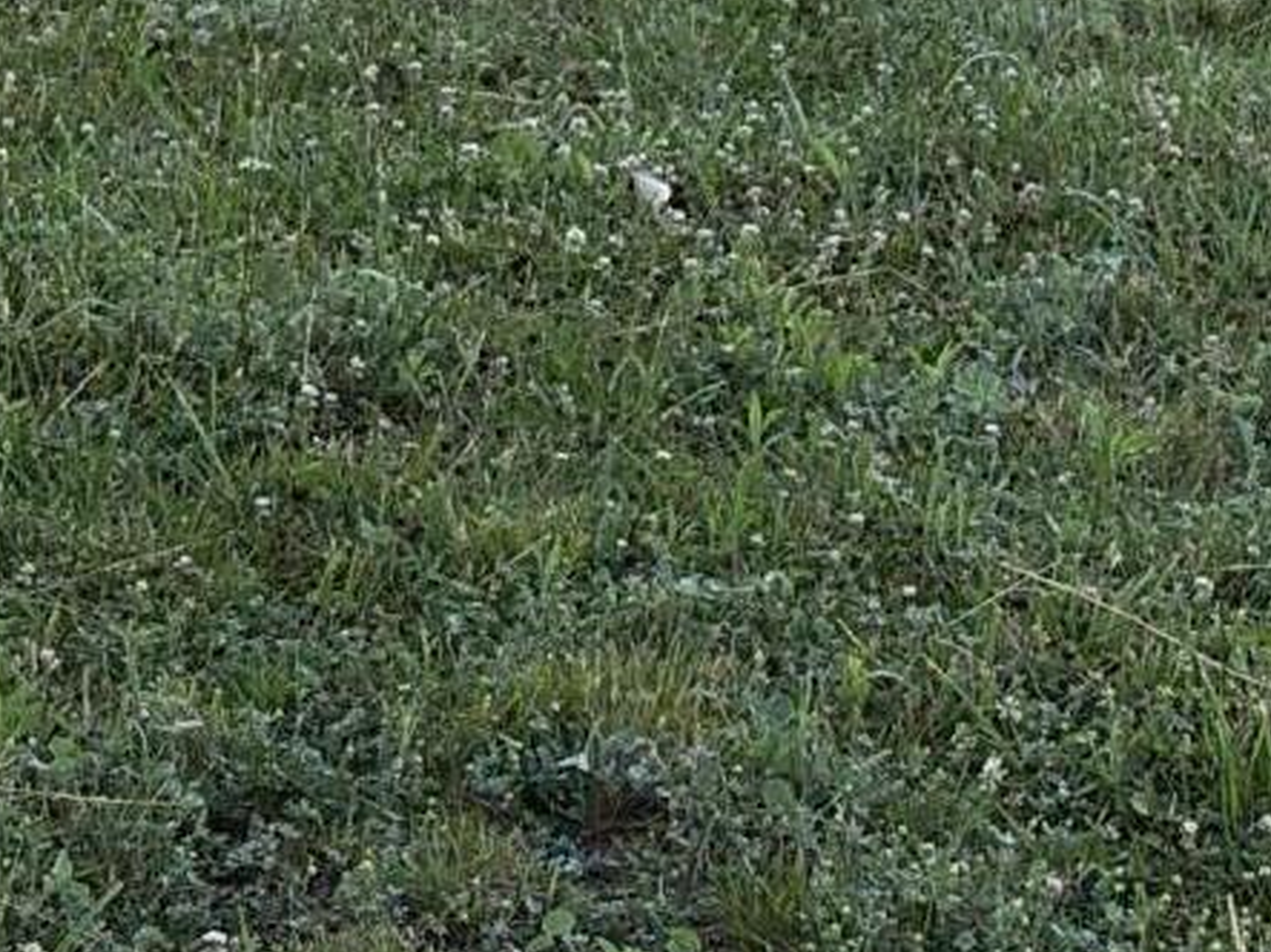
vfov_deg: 6.1
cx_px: 720
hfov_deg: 8.4
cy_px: -992
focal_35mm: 235
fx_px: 8626
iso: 32
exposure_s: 1/933
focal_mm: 5.96
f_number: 1.6
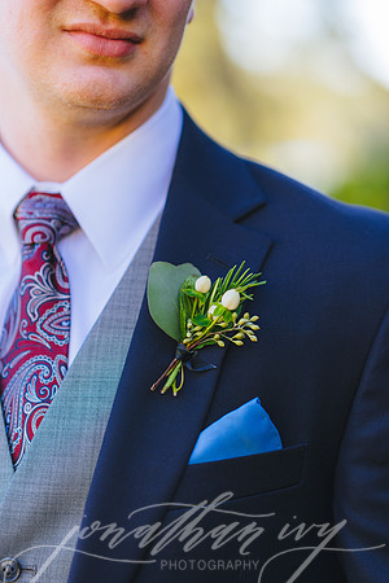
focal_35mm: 85
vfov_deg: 23.9
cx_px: 194
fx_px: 1378
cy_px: 292
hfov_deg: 16.1
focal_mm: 85
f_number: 2.2
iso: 200
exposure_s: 1/640
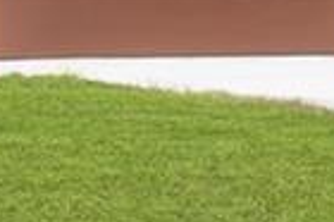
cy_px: -60
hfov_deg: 8.7
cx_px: -437
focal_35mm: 219
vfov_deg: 6.2
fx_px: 2029
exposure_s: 1/400
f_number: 8
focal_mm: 20
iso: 100
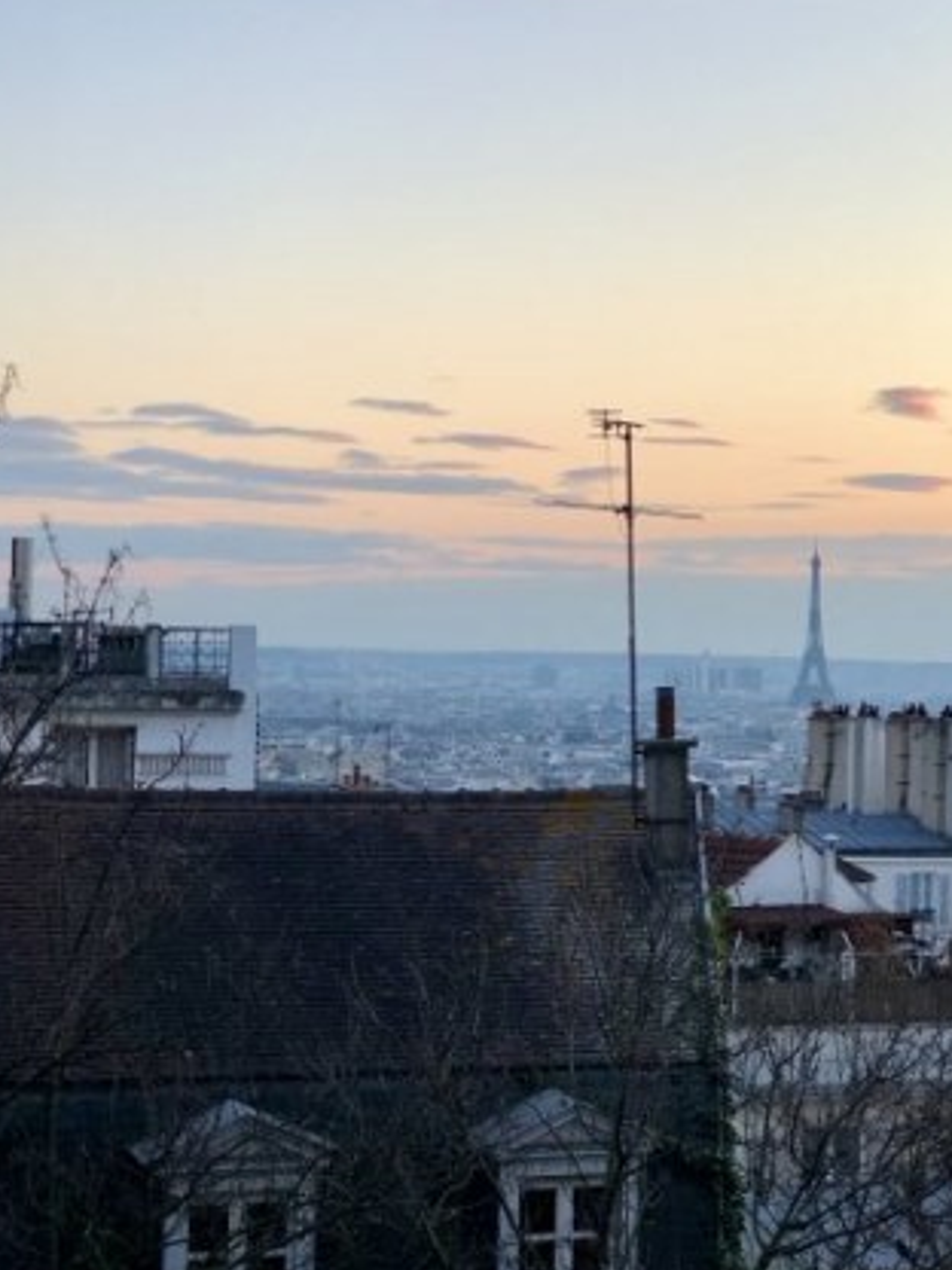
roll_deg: -1.2
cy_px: 676
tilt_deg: -0.2
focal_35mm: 73
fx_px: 2677
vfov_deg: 26.7
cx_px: 574
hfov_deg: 20.1
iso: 20
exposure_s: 1/40
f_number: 2.8
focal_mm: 6.6
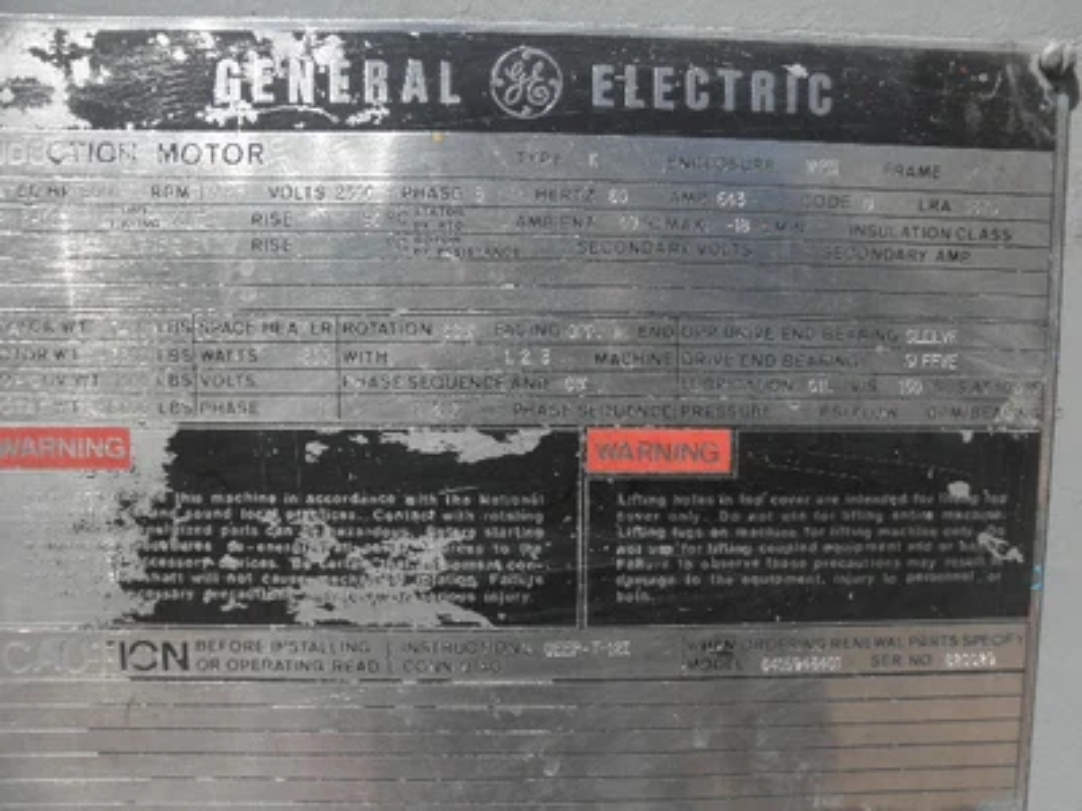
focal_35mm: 28
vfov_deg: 49.7
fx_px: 875
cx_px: 541
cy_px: 406
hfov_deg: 63.4
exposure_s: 1/100
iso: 64
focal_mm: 5
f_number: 8.5
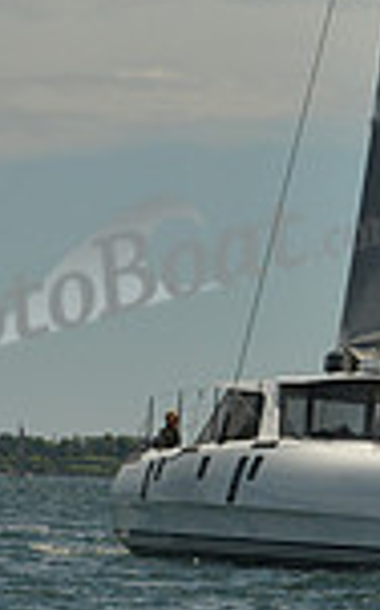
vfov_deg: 5.5
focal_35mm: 385
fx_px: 6398
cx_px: 621
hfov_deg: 3.4
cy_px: 16
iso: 400
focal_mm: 98
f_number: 9
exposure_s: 1/1000
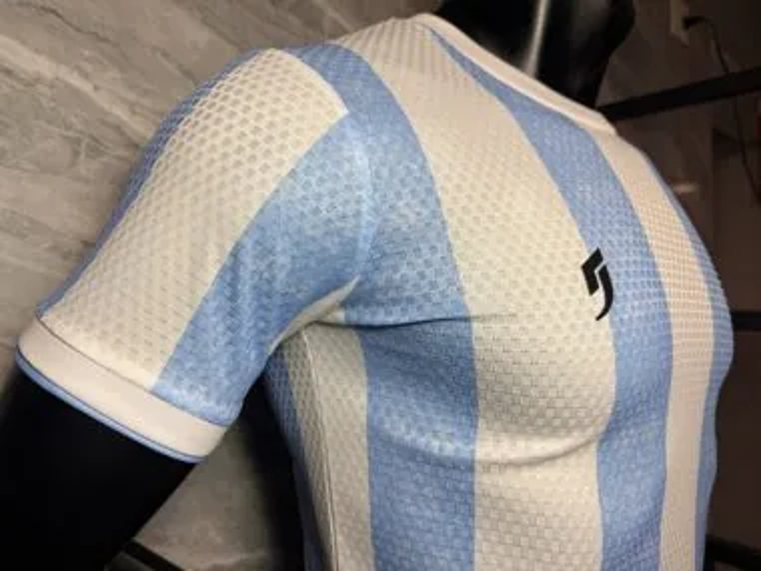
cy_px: 286
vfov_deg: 56.8
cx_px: 380
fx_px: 528
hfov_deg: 71.6
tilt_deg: +0.5
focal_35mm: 24
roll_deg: +0.2
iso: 64
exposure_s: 1/100
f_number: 1.78
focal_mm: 6.76
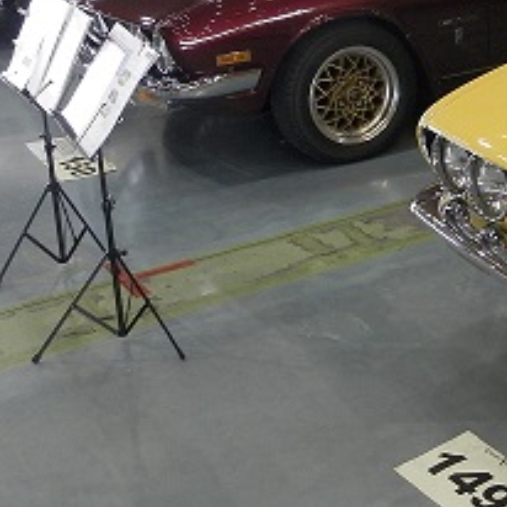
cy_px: 101
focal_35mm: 68
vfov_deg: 24.9
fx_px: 1127
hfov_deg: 24.0
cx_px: 534
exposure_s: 1/25
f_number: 3.2
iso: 200
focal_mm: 5.5
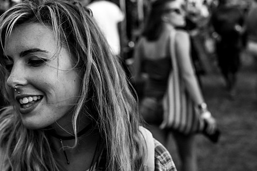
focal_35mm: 66
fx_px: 471
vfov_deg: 20.6
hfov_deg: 30.3
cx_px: 90
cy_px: 77
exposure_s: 1/1250
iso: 800
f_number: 5.6
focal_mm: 50
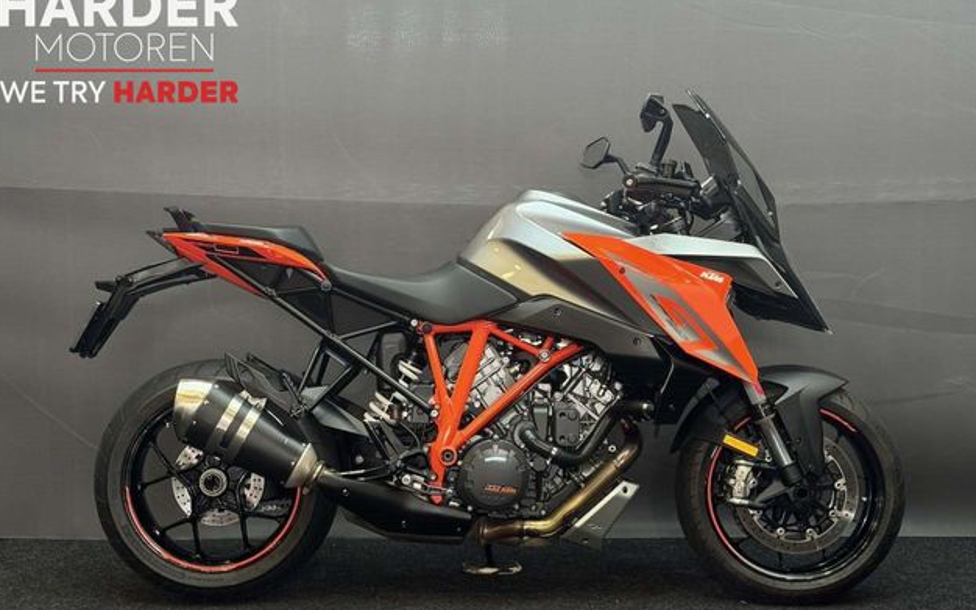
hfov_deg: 38.9
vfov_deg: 24.8
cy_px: 346
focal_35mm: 52
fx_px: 1383
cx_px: 488
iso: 125
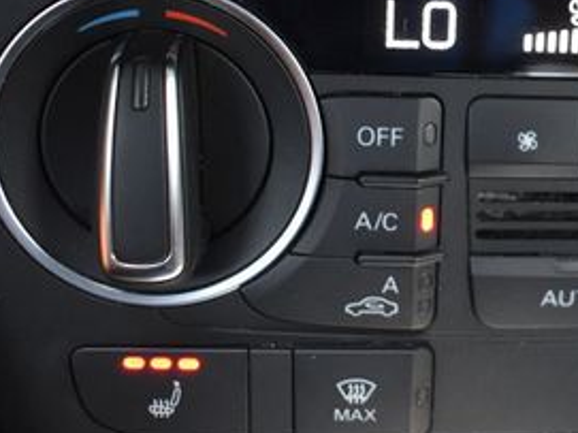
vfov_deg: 19.4
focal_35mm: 75
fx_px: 1252
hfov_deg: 24.8
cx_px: 572
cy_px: 80
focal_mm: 22
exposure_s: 1/125
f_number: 3.8
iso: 1800
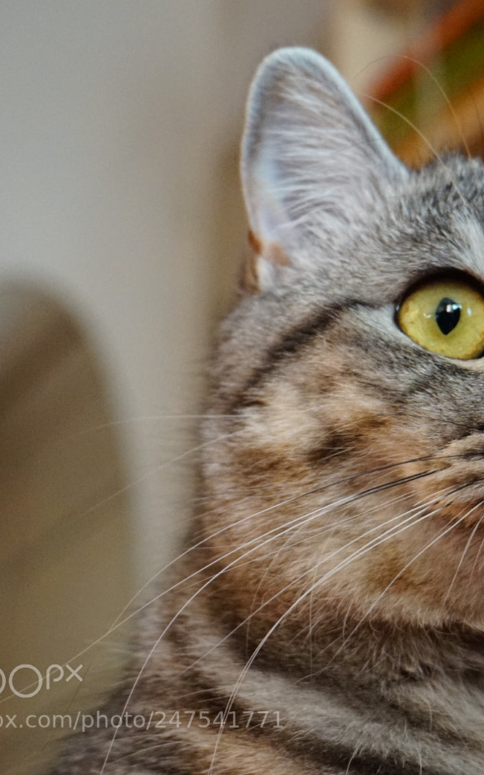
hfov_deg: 13.3
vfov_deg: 21.4
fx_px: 2048
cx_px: 486
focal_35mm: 97
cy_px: 386
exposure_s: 1/80
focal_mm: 42
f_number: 5.6
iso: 2500
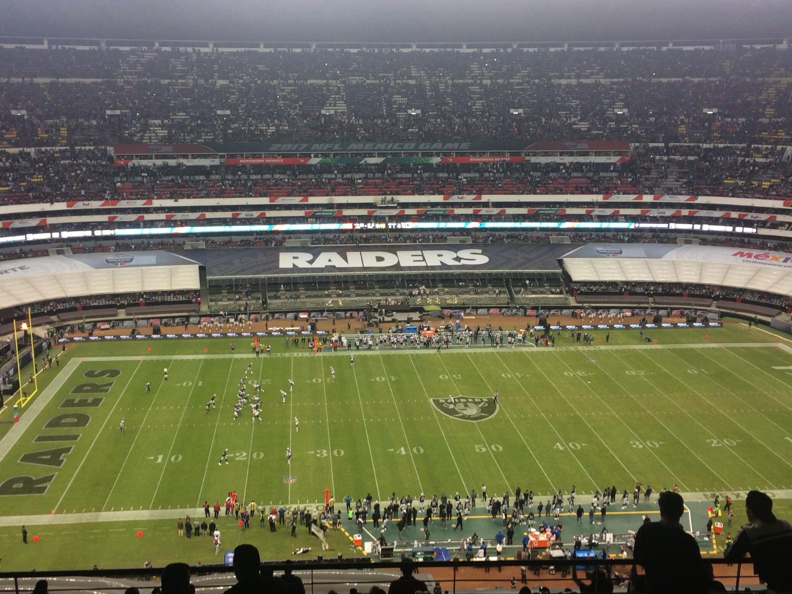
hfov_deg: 51.3
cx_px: 358
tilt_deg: -15.9
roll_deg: +1.3
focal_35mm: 36
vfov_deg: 39.6
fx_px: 824
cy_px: 319
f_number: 2.2
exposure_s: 1/30
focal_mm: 4.15
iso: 64
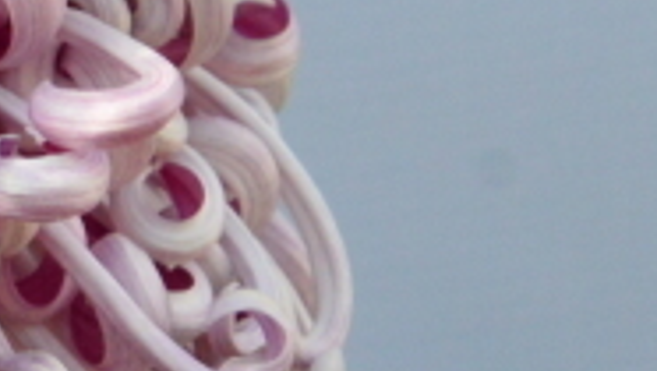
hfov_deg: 1.6
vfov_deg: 0.9
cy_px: 288
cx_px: -438
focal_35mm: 1337
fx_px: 23310
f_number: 14
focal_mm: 155
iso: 1100
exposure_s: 1/250
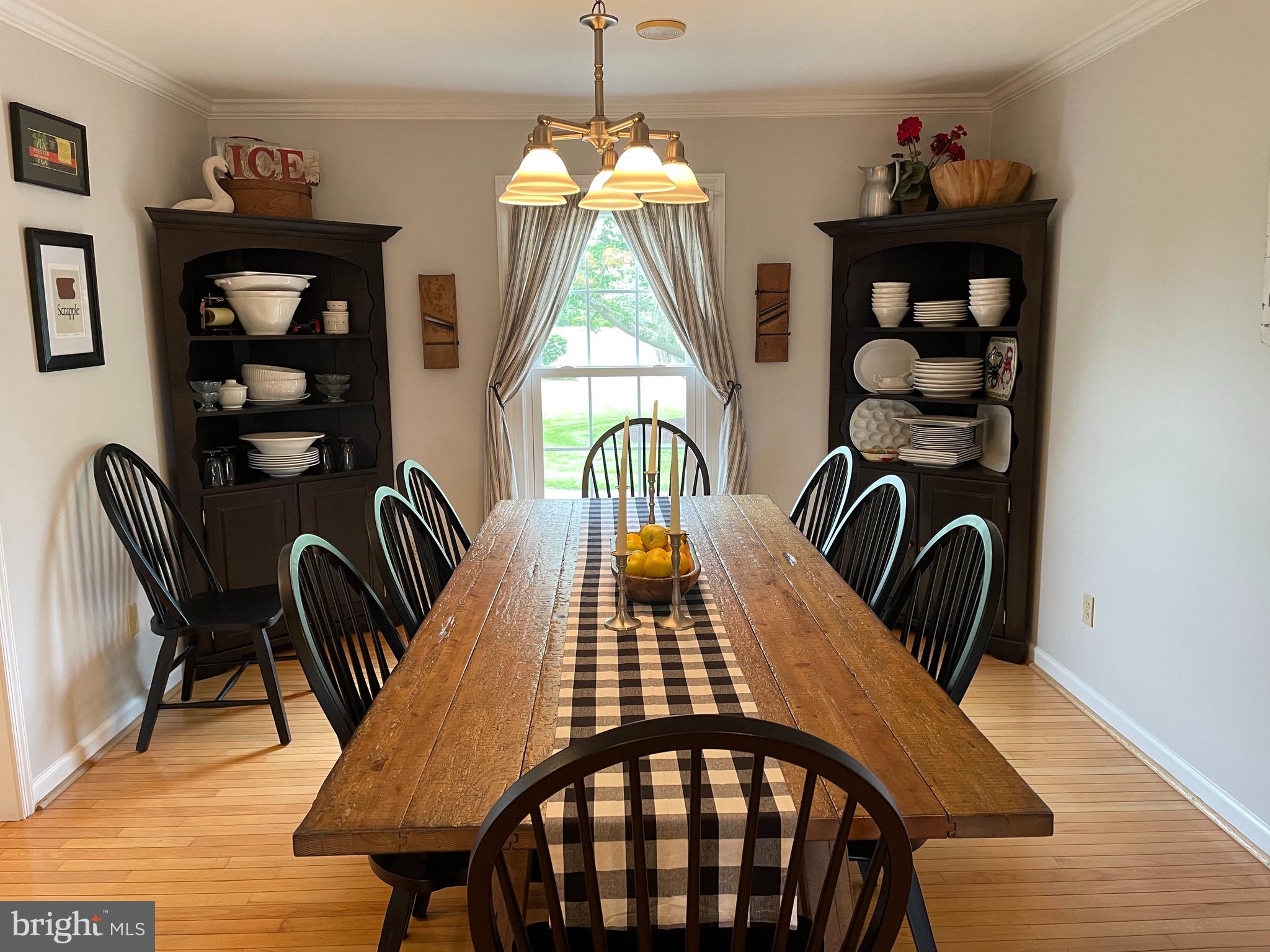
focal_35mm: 26
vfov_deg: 53.1
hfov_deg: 67.3
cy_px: 476
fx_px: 954
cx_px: 635
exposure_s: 1/60
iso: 160
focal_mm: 4.2
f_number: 1.6
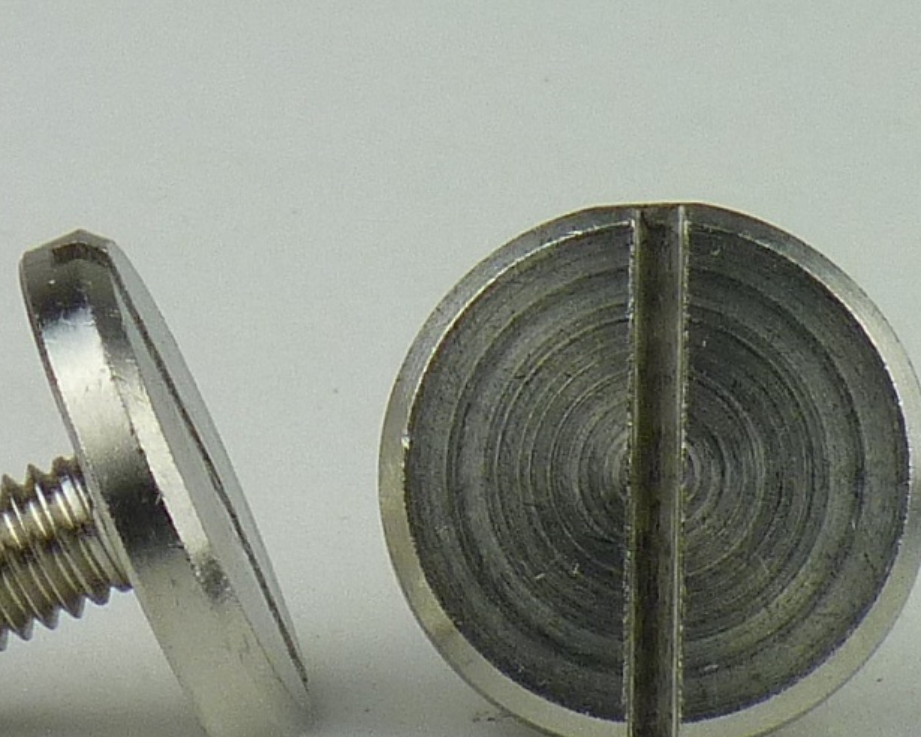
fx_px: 21016
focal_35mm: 771
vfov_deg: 2.0
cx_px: 337
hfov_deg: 2.5
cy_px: 460
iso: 125
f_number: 4.4
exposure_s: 1/125
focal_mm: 86.4
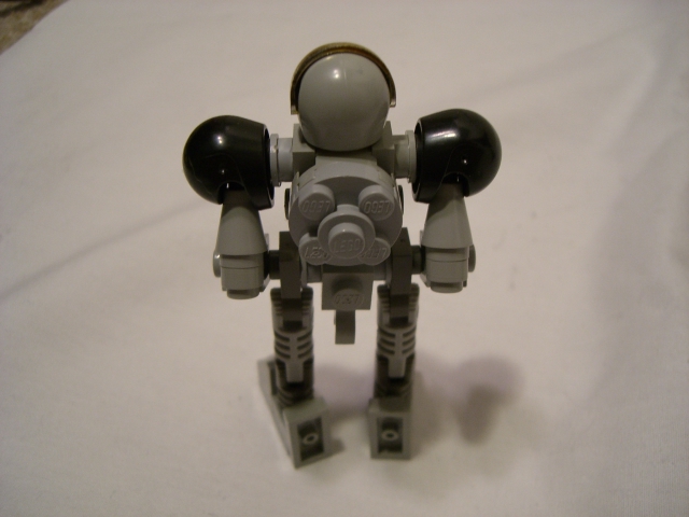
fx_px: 756
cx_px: 344
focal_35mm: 38
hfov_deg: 49.0
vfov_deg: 37.7
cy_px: 258
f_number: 2.7
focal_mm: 6.2
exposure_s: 1/25
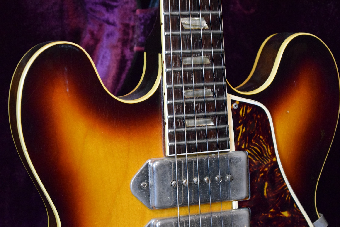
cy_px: 114
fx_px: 779
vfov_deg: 16.6
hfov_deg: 24.6
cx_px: 170
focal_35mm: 82
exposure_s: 1/60
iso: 6400
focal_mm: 55
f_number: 5.6
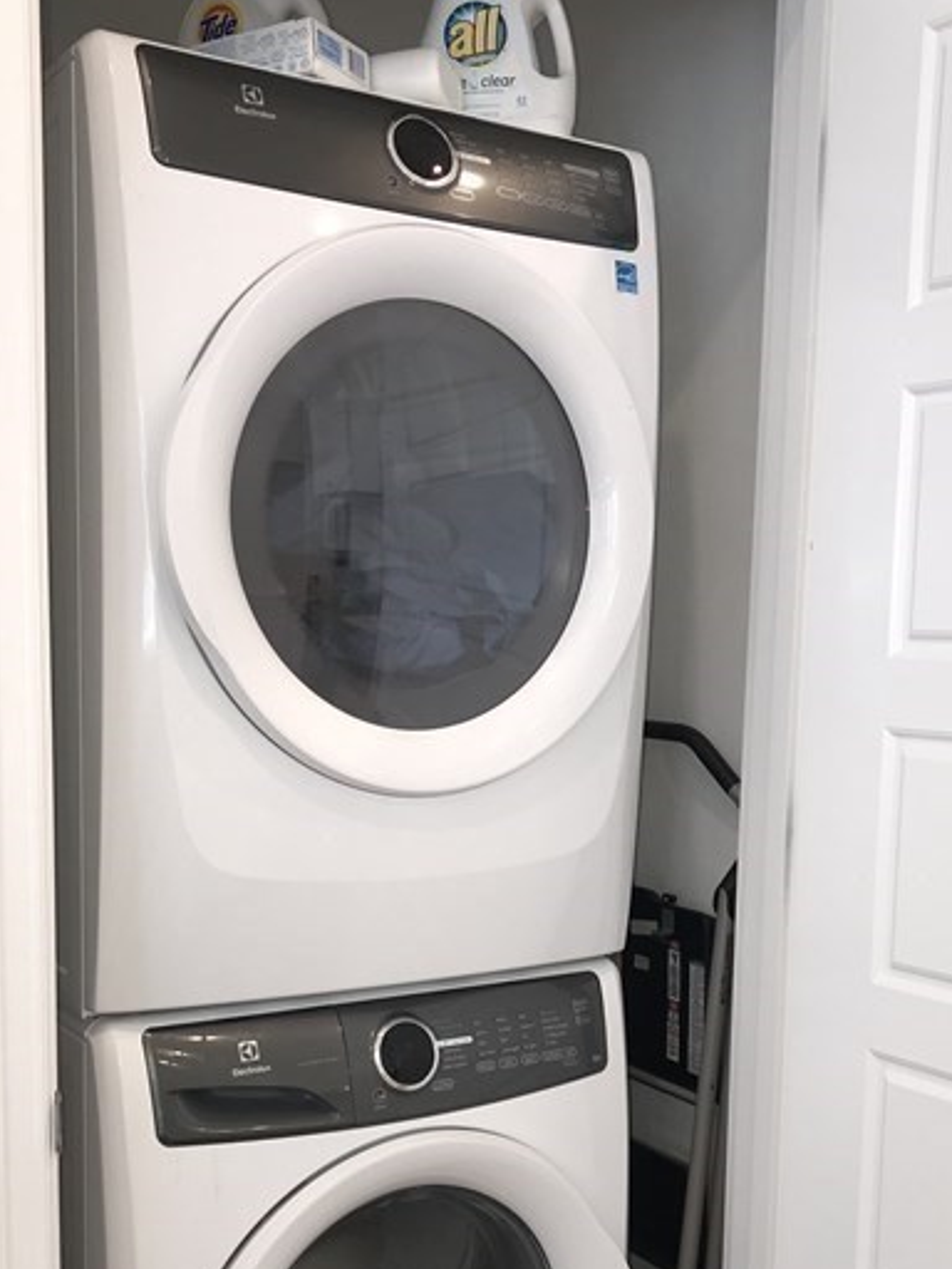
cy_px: 828
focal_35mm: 42
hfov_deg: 34.3
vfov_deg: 44.3
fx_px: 1540
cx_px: 456
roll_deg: -0.9
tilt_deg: -7.6
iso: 20
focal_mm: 3.99
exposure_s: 1/78
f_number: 1.8
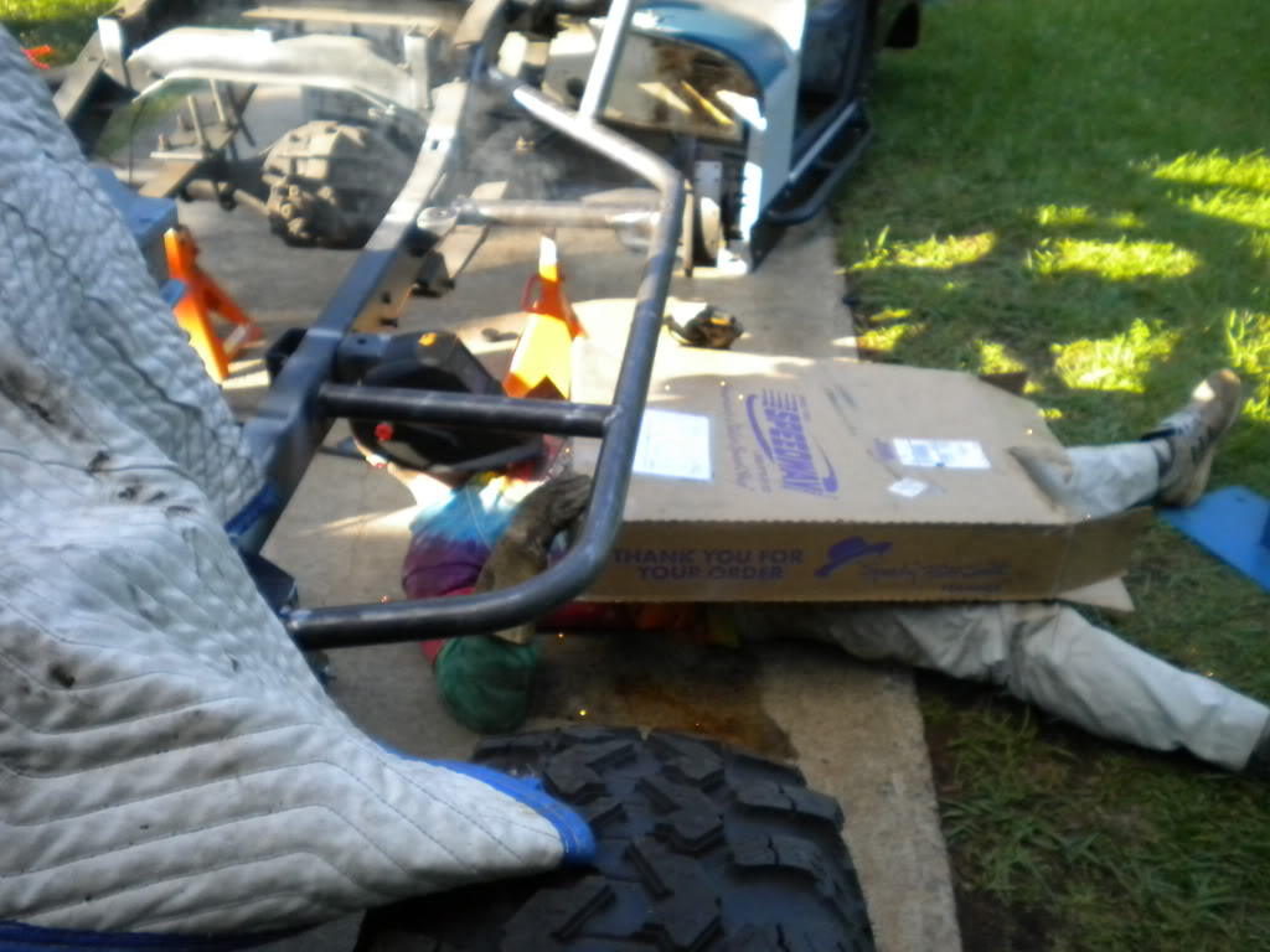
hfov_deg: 52.6
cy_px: 476
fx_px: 1284
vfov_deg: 40.7
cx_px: 635
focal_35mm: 35
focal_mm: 6.3
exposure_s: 1/513
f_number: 3.1
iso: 394
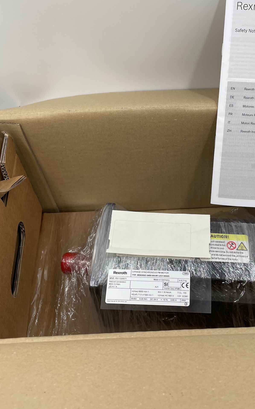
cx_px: 171
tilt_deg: -54.7
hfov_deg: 34.1
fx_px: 411
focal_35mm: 37
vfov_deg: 52.7
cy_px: 205
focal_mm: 4.2
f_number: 1.6
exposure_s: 1/365
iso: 32
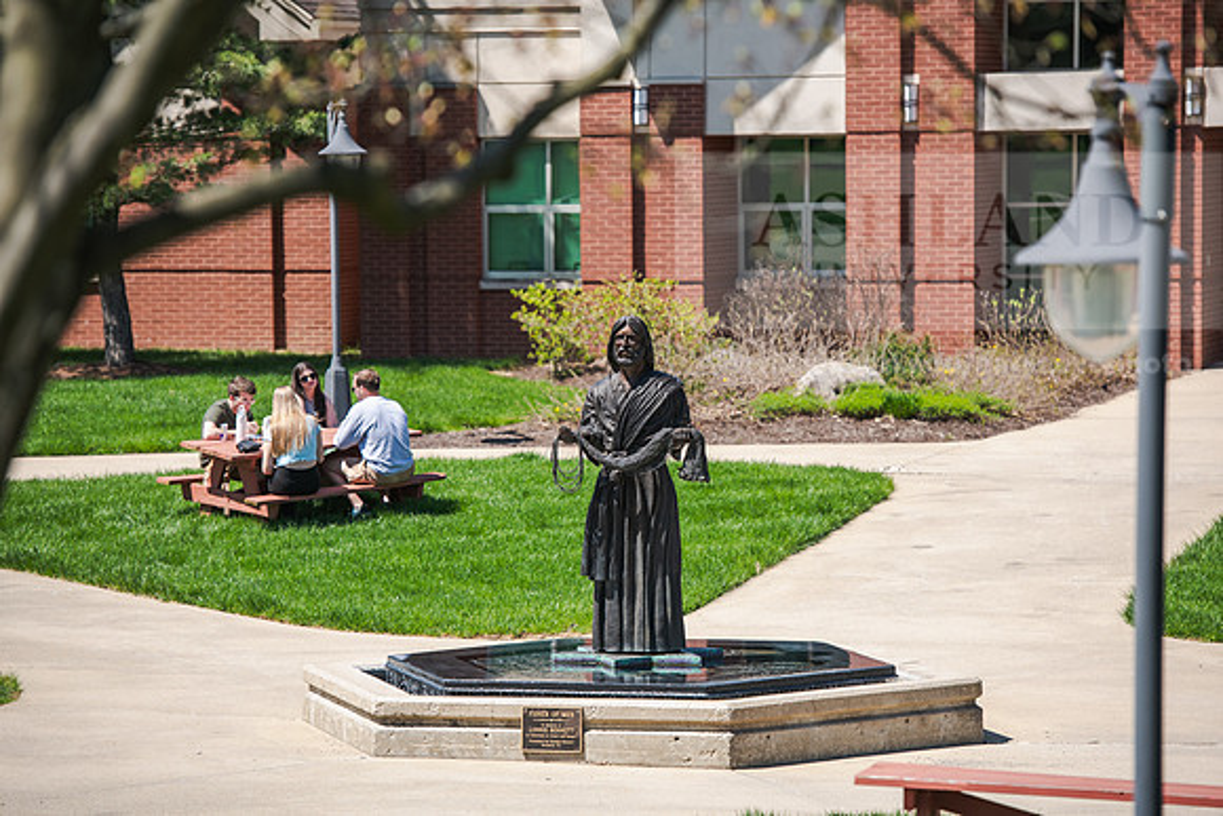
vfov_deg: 8.3
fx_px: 5606
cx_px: 612
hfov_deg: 12.4
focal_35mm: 165
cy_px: 408
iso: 50
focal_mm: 165
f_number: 4
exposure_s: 1/320
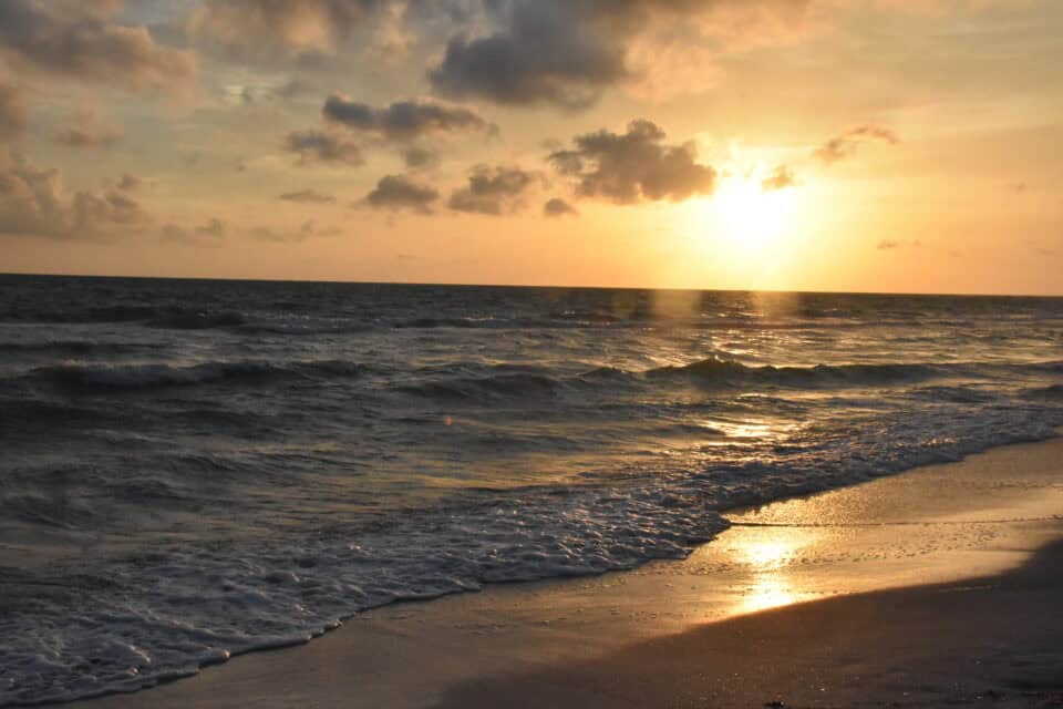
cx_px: 532
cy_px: 354
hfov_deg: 41.1
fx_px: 1417
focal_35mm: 48
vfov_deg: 28.1
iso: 4000
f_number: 16
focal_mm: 32
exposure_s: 1/1000
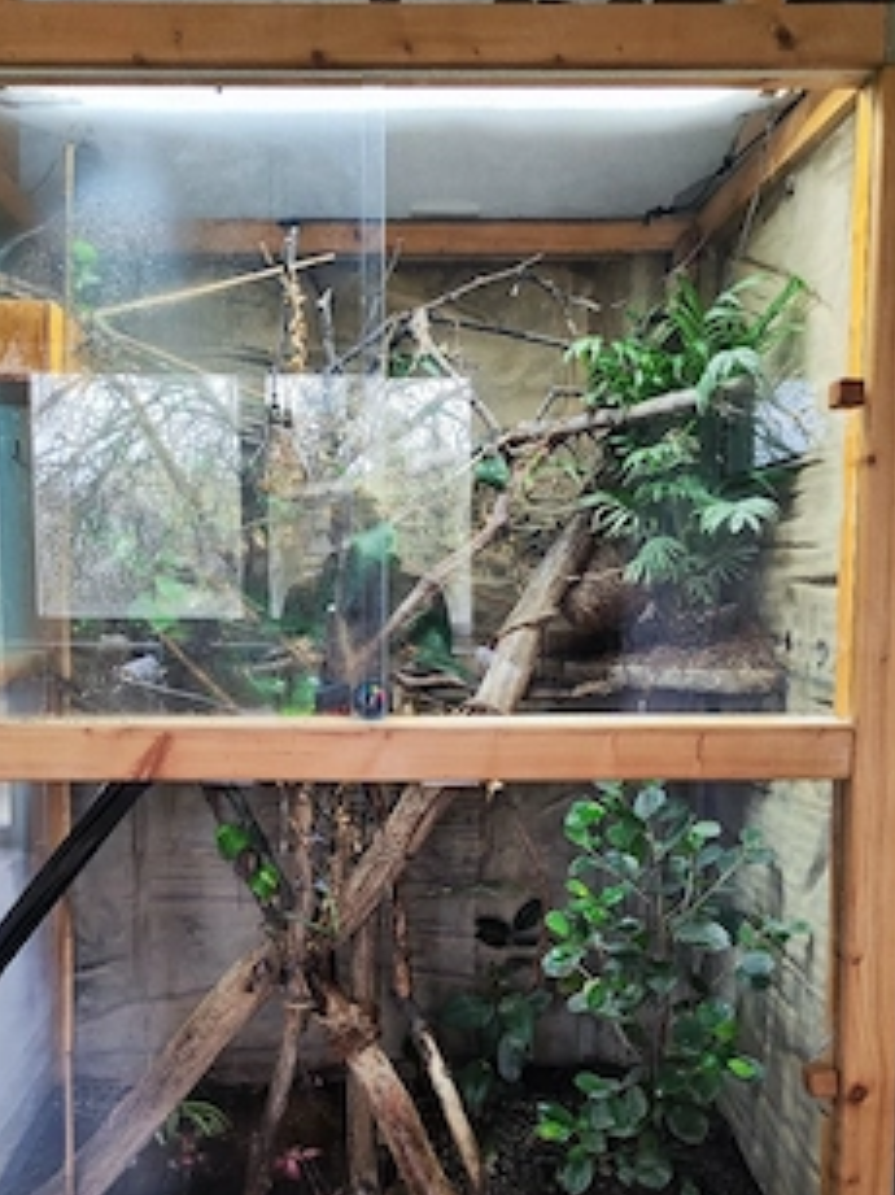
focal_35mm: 30
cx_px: 354
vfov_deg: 59.8
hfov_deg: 46.5
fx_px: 1035
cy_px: 662
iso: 185
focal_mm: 5.4
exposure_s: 1/50
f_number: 1.8
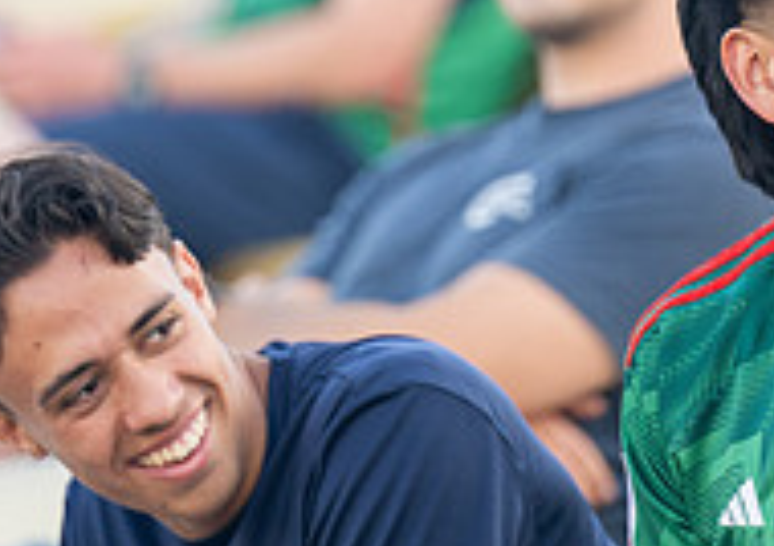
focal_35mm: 716
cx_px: 466
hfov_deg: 2.8
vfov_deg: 2.0
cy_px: 63
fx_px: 15672
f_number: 2.8
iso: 400
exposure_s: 1/640
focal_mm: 200
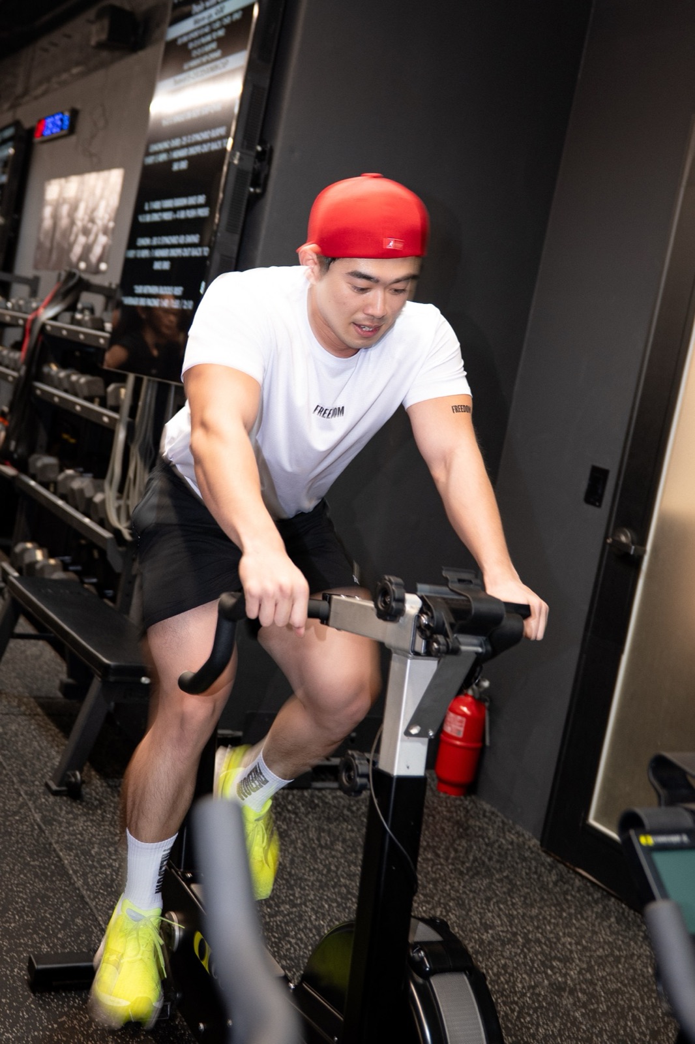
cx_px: 348
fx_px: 898
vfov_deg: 60.3
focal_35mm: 31
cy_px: 522
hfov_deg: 42.3
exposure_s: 1/25
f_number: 2.8
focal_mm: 31
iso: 500
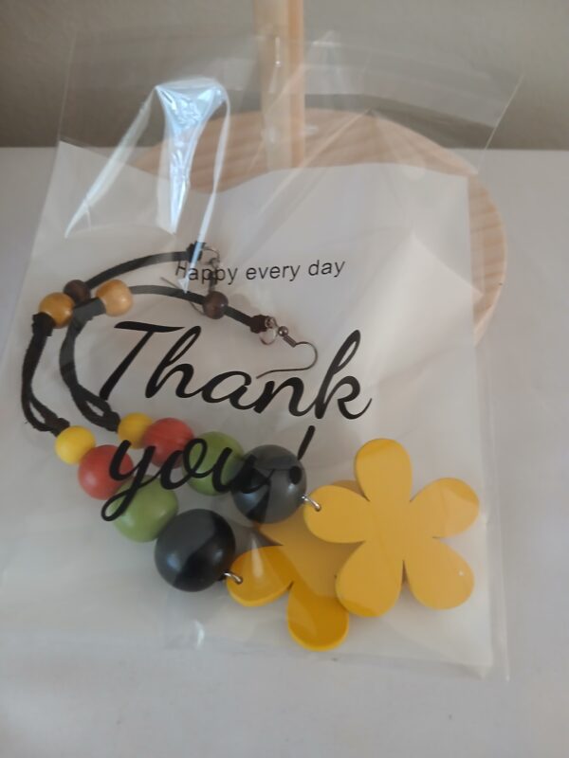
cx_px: 284
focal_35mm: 27
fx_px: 592
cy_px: 379
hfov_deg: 51.4
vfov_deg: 65.3
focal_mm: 3.98
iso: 320
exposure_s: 1/25
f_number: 1.8
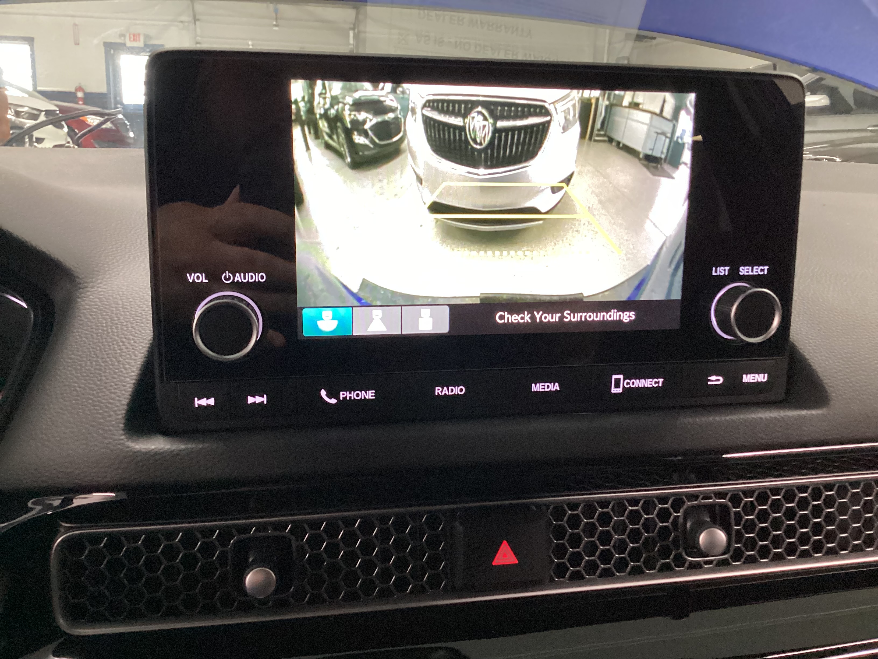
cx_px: 439
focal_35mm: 31
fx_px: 786
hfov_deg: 58.4
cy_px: 330
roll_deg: -3.1
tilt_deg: -16.3
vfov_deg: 45.4
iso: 250
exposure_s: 1/40
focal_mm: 3.3
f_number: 2.4
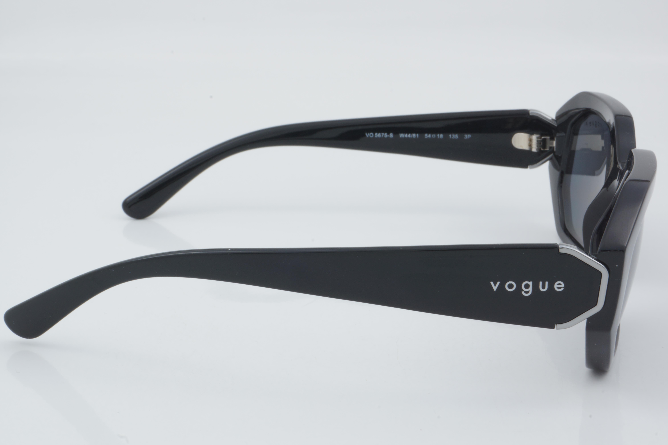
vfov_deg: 18.2
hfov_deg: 27.0
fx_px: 1392
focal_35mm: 75
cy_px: 222
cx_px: 334
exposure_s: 1/3
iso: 100
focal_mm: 50
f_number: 32
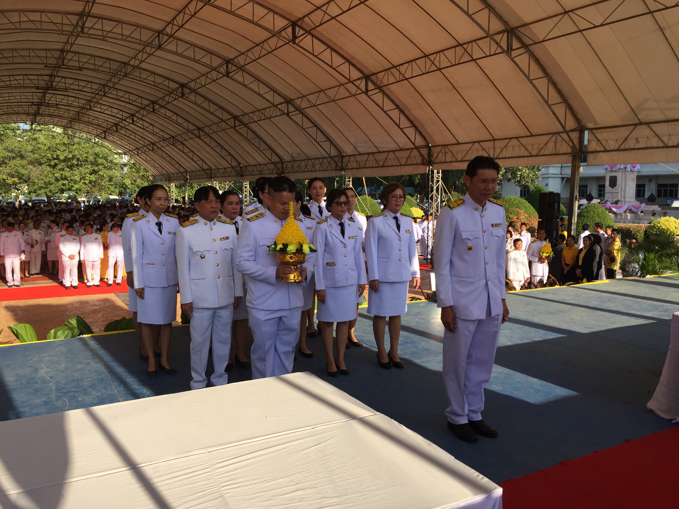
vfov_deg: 48.2
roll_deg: -0.7
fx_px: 569
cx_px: 340
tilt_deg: -5.7
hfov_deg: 61.7
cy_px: 254
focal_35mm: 29
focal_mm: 4.15
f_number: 2.2
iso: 32
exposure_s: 1/1319
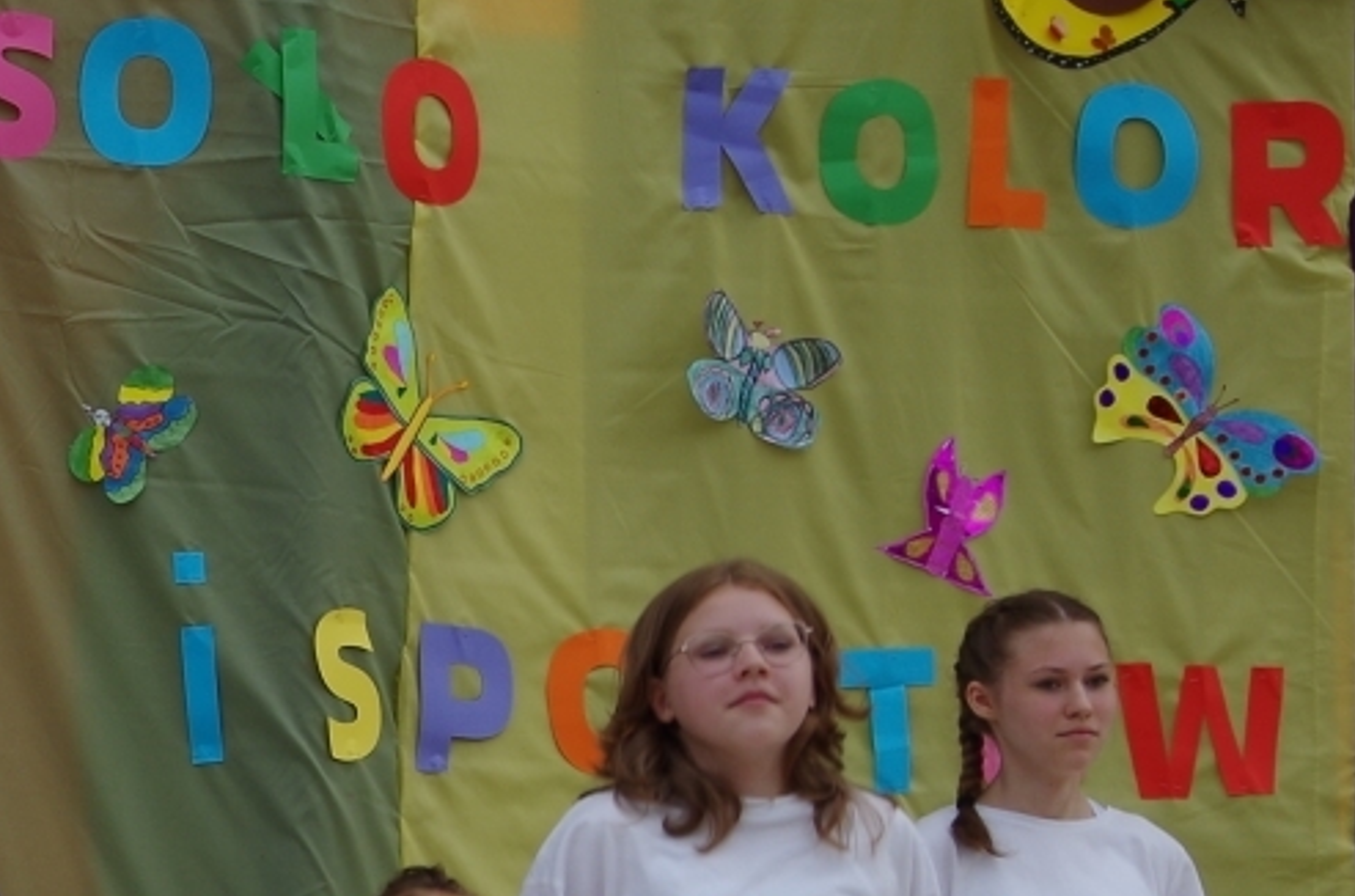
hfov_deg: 11.5
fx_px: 6307
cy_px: 1080
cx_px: -987
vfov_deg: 8.0
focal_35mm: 168
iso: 100
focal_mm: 31
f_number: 8
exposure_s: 1/200
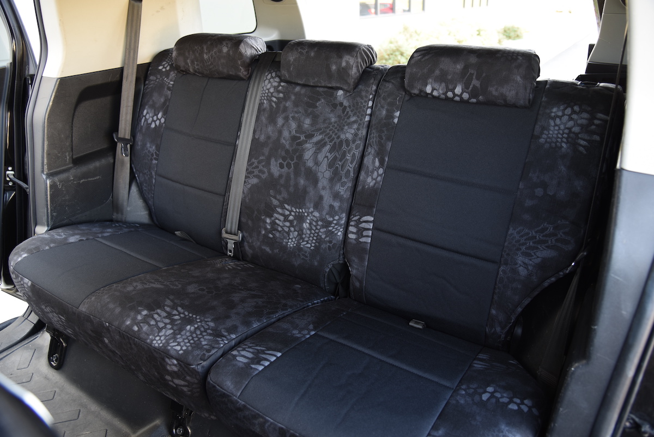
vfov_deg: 53.2
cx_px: 327
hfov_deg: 73.7
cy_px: 218
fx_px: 436
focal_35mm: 24
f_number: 4.5
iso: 100
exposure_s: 1/10
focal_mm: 24
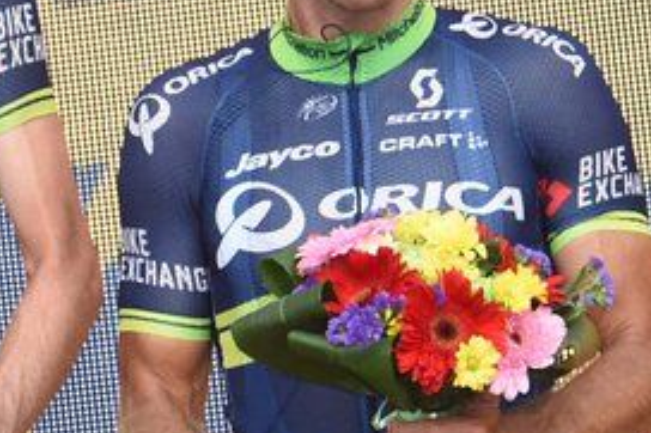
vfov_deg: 2.1
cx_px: -249
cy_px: 59
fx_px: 11891
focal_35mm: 658
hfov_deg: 3.1
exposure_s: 1/250
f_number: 10
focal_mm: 175
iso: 500
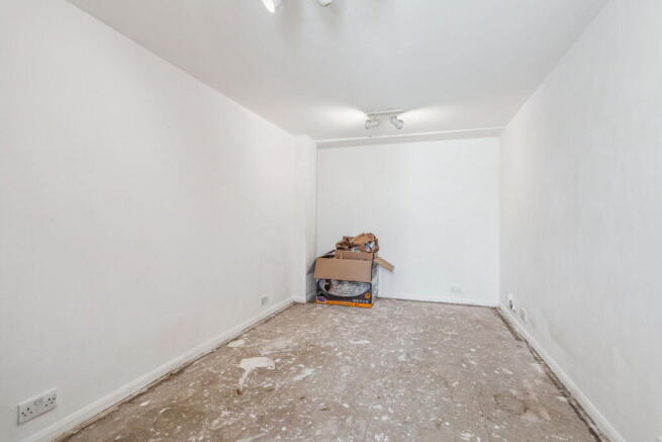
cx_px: 331
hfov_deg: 96.7
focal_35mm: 16
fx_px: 294
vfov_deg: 73.8
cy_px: 221
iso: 640
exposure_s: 1/25
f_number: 5.6
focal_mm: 16
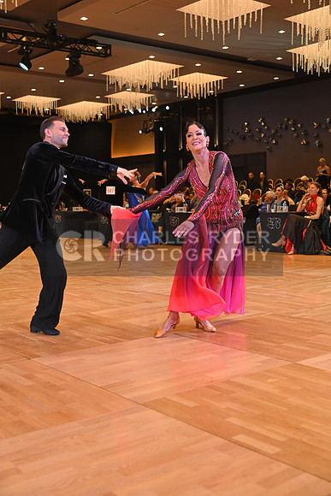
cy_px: 248
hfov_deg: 30.5
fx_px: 606
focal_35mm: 44
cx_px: 166
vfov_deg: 44.5
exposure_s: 1/400
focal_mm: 44
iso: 1600
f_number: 4
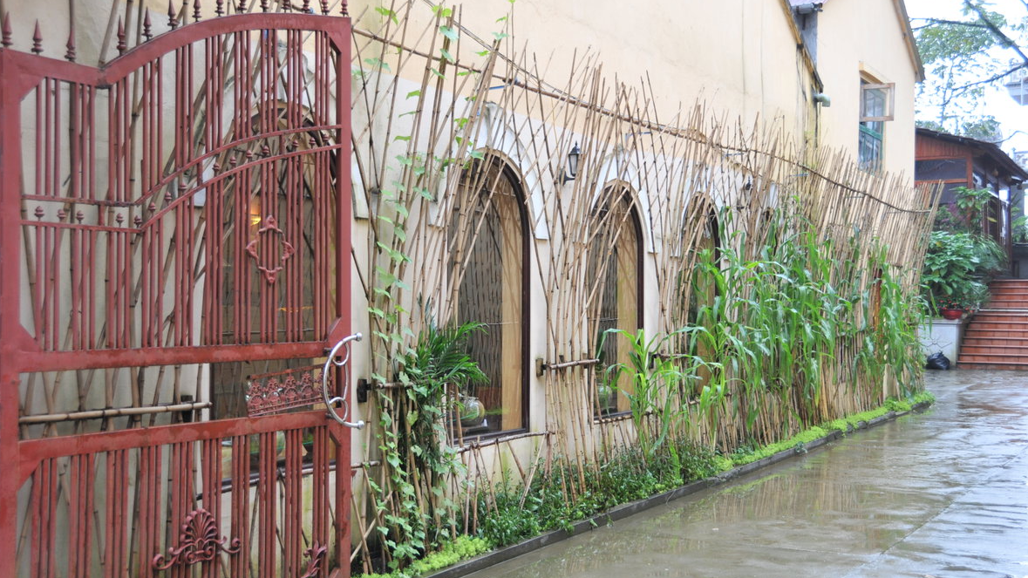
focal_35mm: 50
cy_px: 267
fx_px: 1350
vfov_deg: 24.2
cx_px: 510
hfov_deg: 41.7
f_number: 4
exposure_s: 1/50
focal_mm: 31
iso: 200
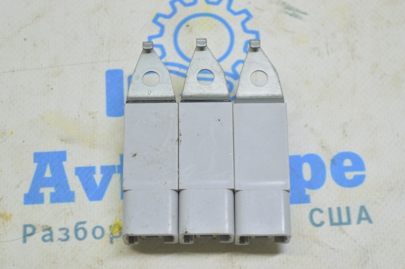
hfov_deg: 24.6
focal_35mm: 82
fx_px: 927
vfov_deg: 16.5
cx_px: 202
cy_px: 134
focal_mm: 55
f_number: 5.6
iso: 400
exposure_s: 1/20
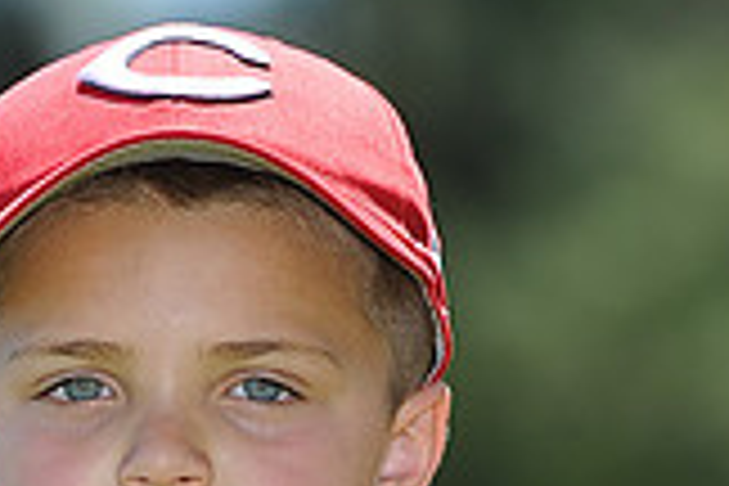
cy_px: 662
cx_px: 302
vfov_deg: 1.9
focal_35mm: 715
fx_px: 14478
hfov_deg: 2.9
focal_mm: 200
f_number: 4.5
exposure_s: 1/800
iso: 200
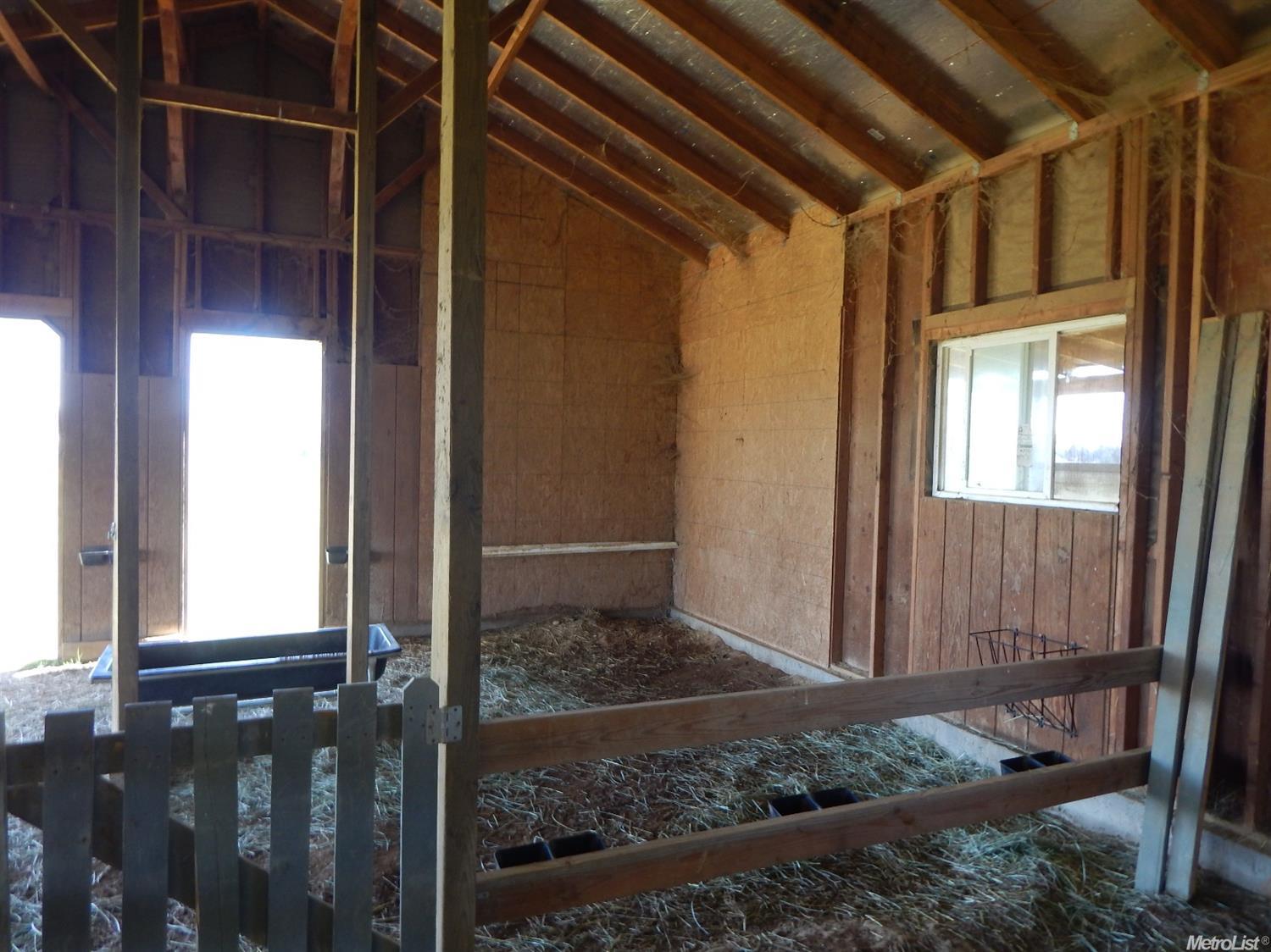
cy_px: 476
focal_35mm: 22
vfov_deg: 61.1
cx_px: 636
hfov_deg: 76.4
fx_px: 808
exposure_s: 1/40
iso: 125
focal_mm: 4
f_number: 3
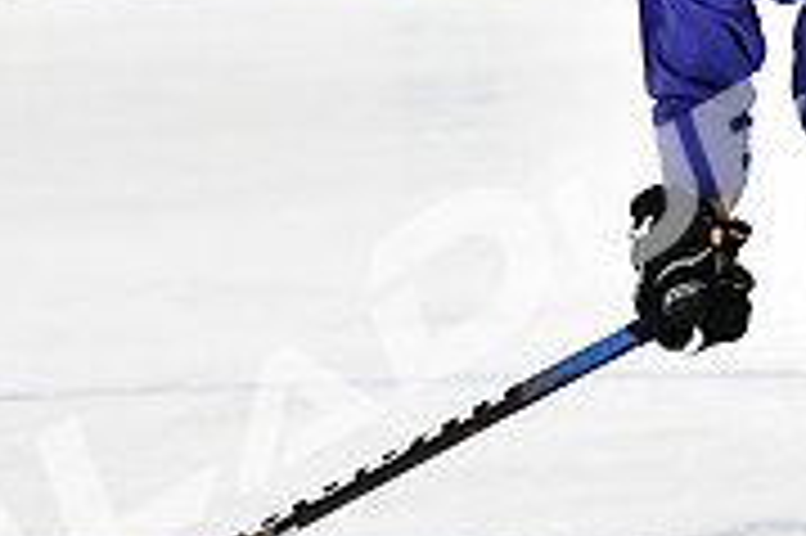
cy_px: 164
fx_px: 10325
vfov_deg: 3.0
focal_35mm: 462
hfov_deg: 4.5
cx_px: 639
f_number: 2.8
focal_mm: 95
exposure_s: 1/1600
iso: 6400
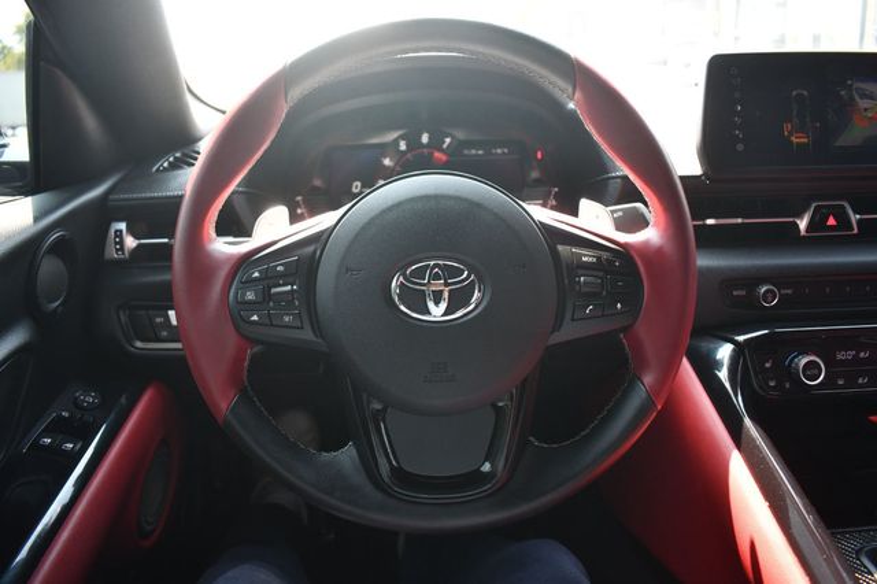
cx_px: 438
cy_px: 292
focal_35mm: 27
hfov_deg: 67.4
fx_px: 657
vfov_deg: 47.9
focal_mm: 18
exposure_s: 1/200
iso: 800
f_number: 3.5
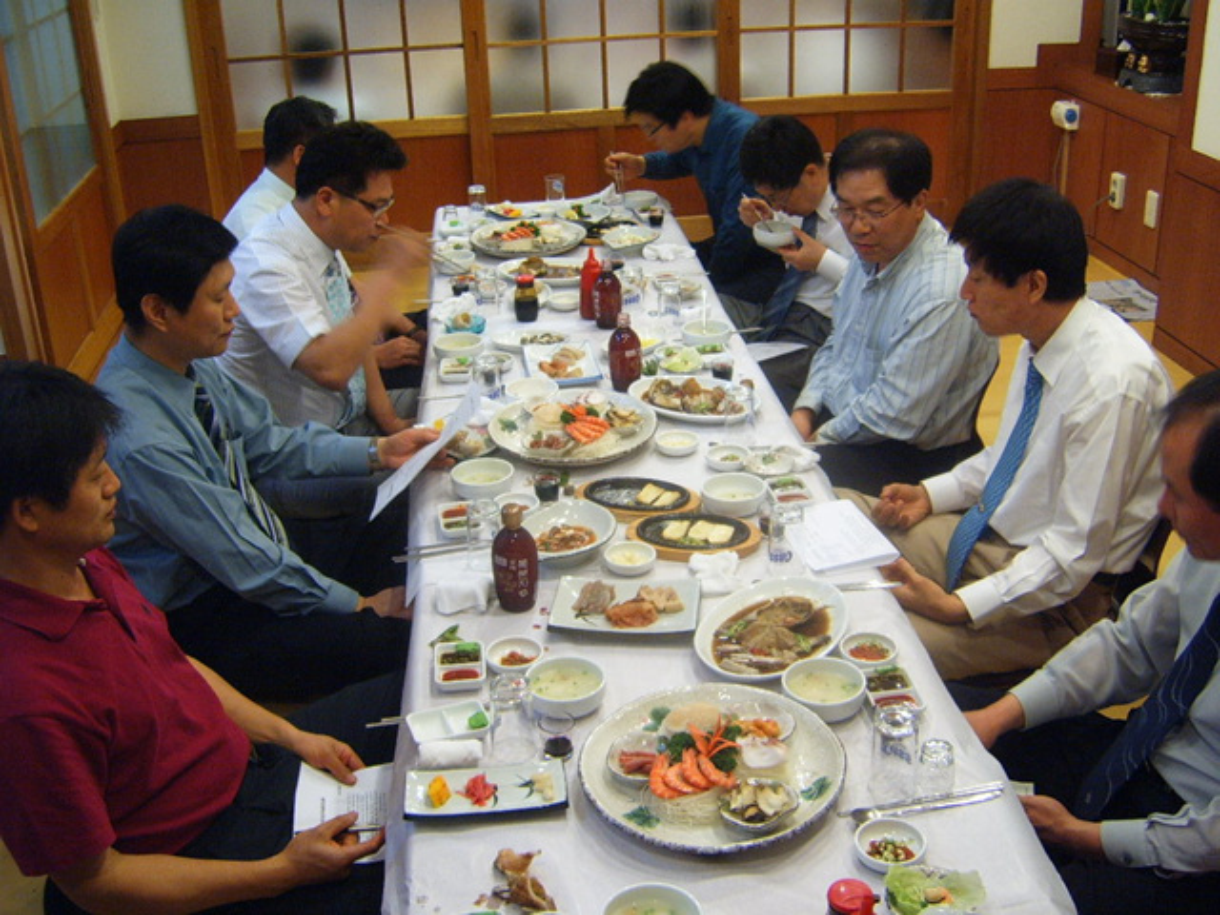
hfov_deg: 50.1
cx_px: 610
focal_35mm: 37
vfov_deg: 38.7
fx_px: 1304
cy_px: 458
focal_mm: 6.2
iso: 141
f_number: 2.9
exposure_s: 1/10
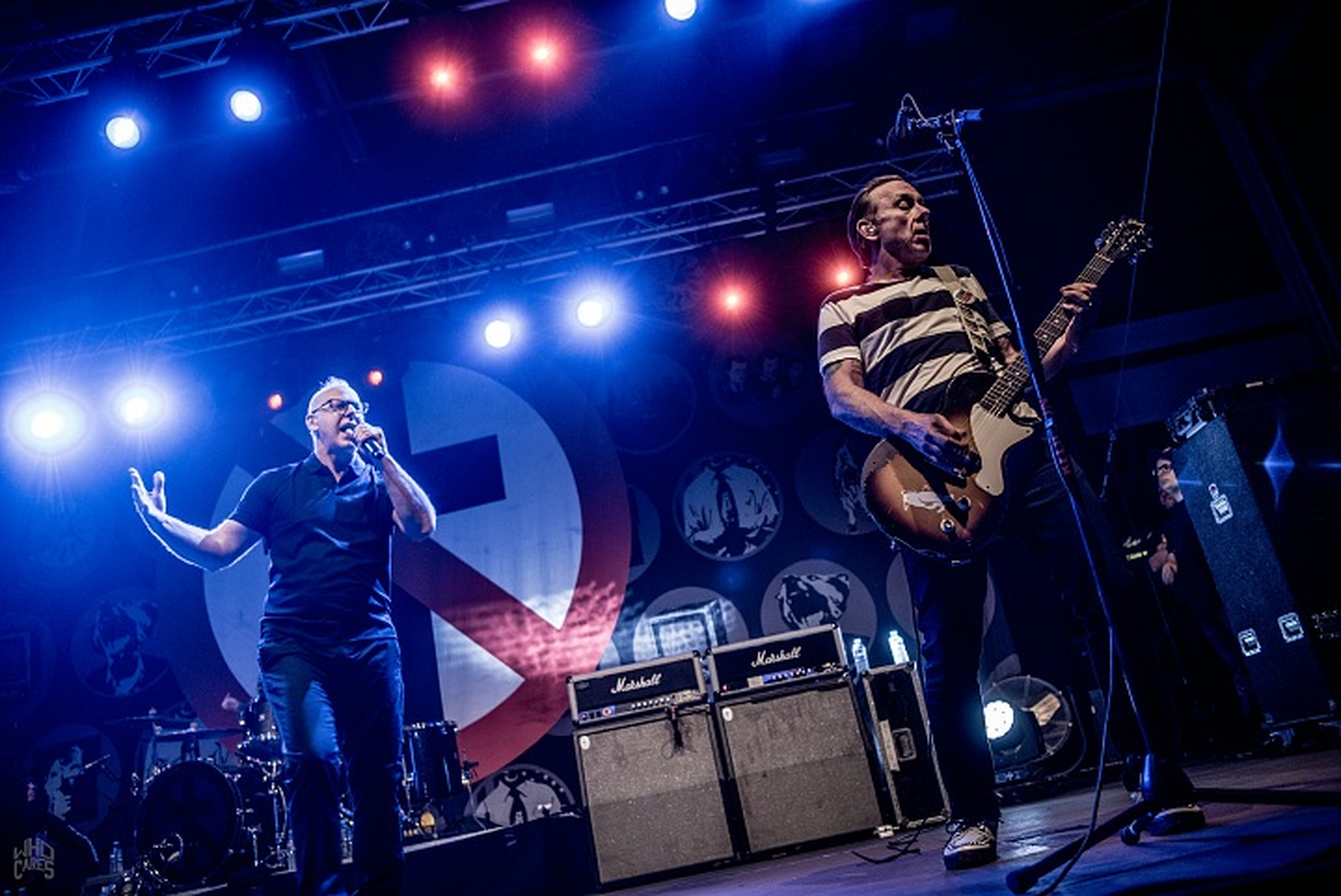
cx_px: 670
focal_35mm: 30
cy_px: 448
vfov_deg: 43.7
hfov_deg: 61.9
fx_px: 1118
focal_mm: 30
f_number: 2.8
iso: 800
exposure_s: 1/100
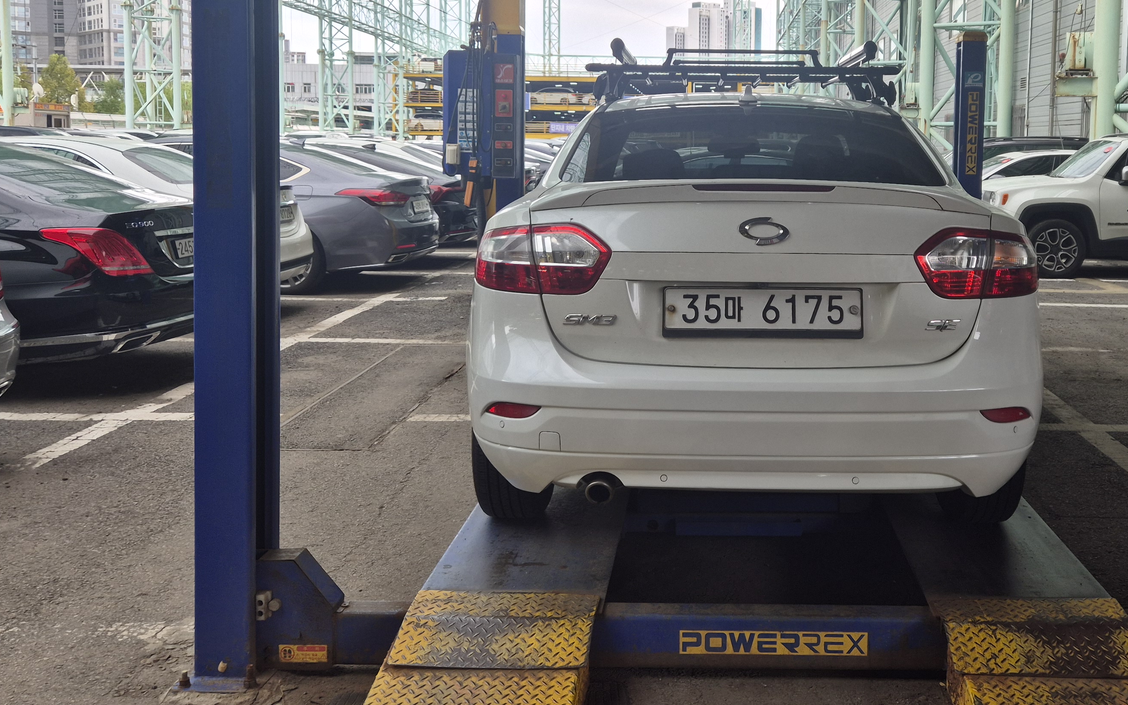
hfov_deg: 52.1
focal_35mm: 37
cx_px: 713
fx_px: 1137
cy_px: 210
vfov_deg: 34.0
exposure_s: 1/279
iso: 25
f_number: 1.8
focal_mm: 5.4
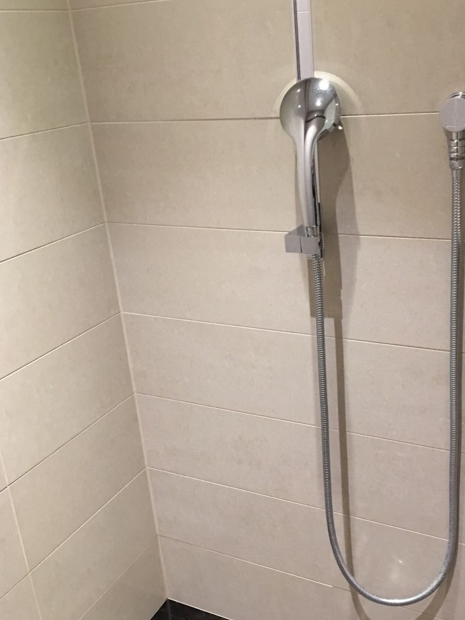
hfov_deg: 37.6
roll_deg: +5.5
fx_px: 680
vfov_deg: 49.0
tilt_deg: -20.3
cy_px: 320
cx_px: 278
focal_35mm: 38
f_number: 2.2
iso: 160
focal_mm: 4.15
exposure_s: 1/8
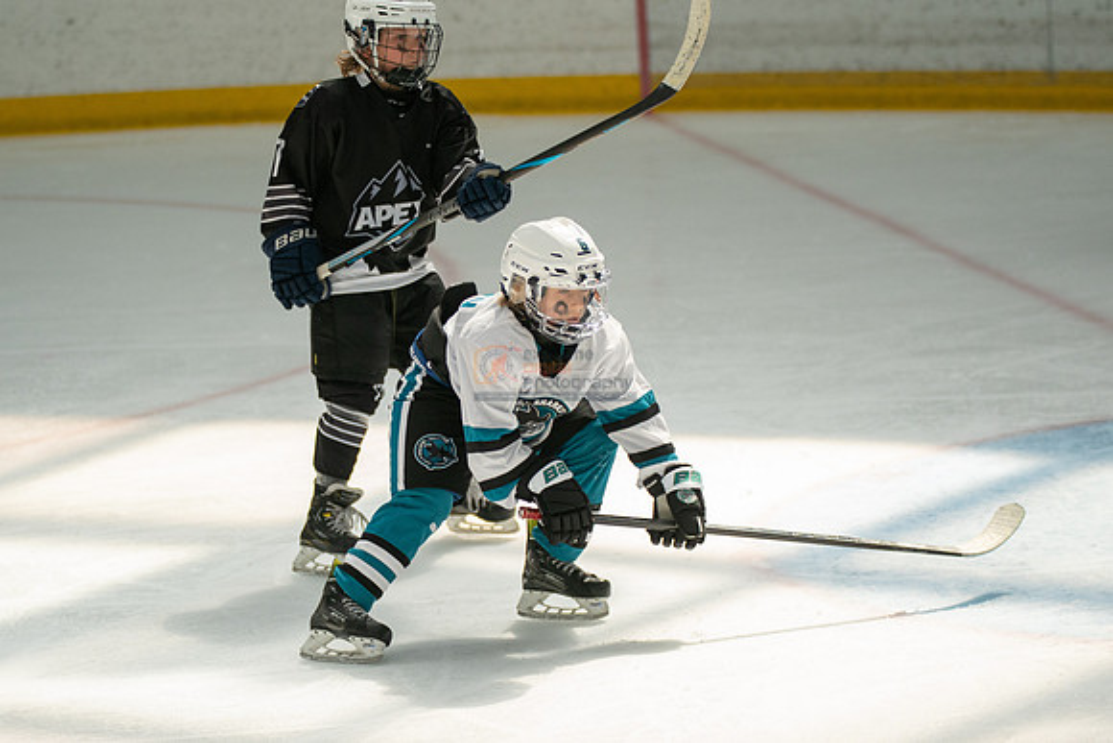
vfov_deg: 7.5
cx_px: 509
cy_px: 368
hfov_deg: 11.3
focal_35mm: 183
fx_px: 5644
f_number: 3.2
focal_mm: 132
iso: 1600
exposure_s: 1/5000
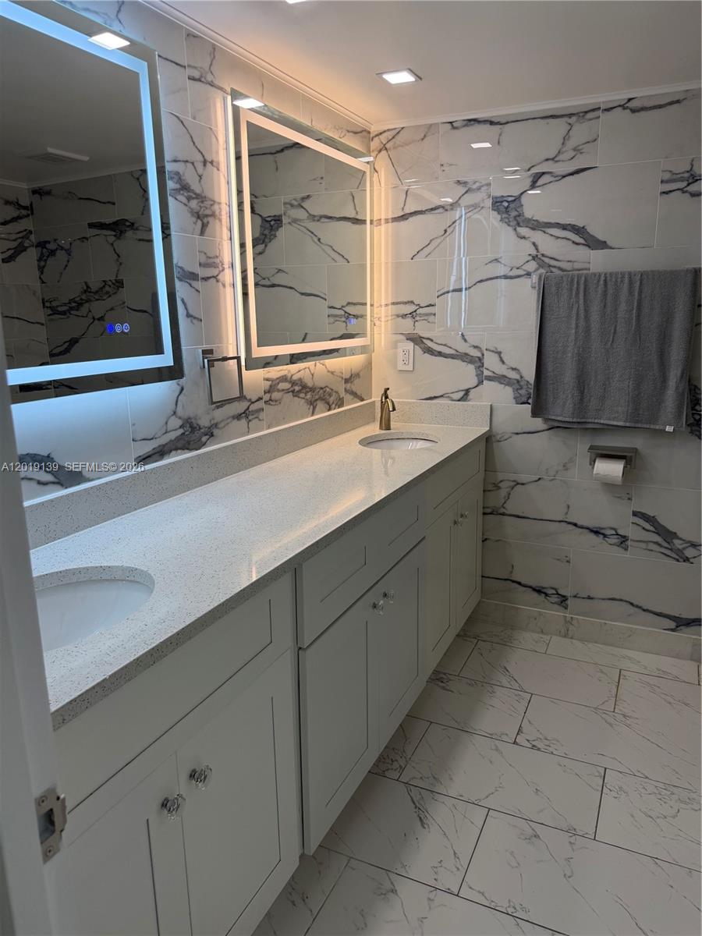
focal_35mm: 24
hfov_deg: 56.8
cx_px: 351
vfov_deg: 71.6
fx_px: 649
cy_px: 468
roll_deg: +0.6
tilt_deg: -13.3
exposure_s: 1/438
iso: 100
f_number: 1.78
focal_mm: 6.76
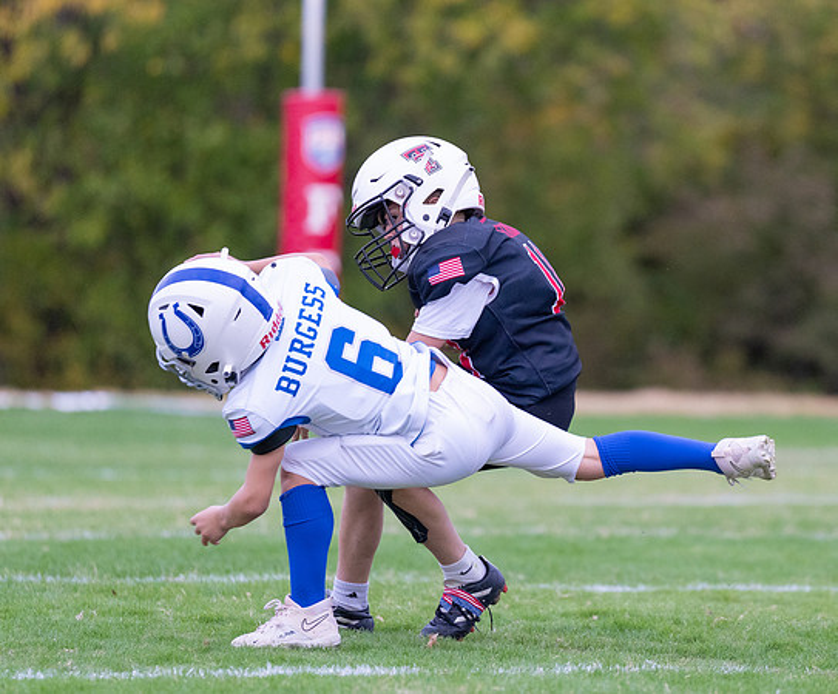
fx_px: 8547
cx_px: 596
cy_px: 331
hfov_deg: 5.6
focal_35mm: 340
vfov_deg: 4.7
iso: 2000
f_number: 2.8
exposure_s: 1/1250
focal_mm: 200
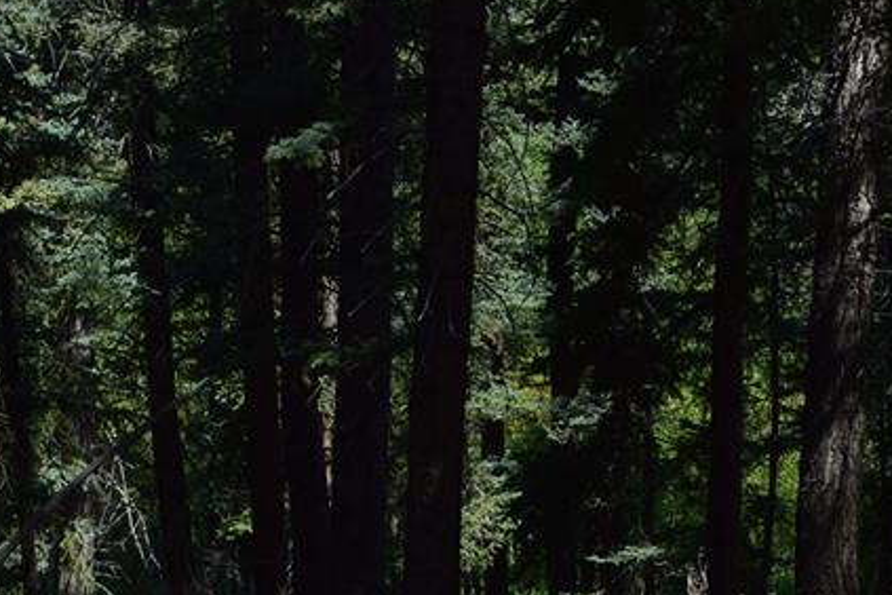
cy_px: 692
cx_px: 443
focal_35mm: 109
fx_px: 2701
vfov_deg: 12.3
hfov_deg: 18.8
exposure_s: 1/400
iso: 400
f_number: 11
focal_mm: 30
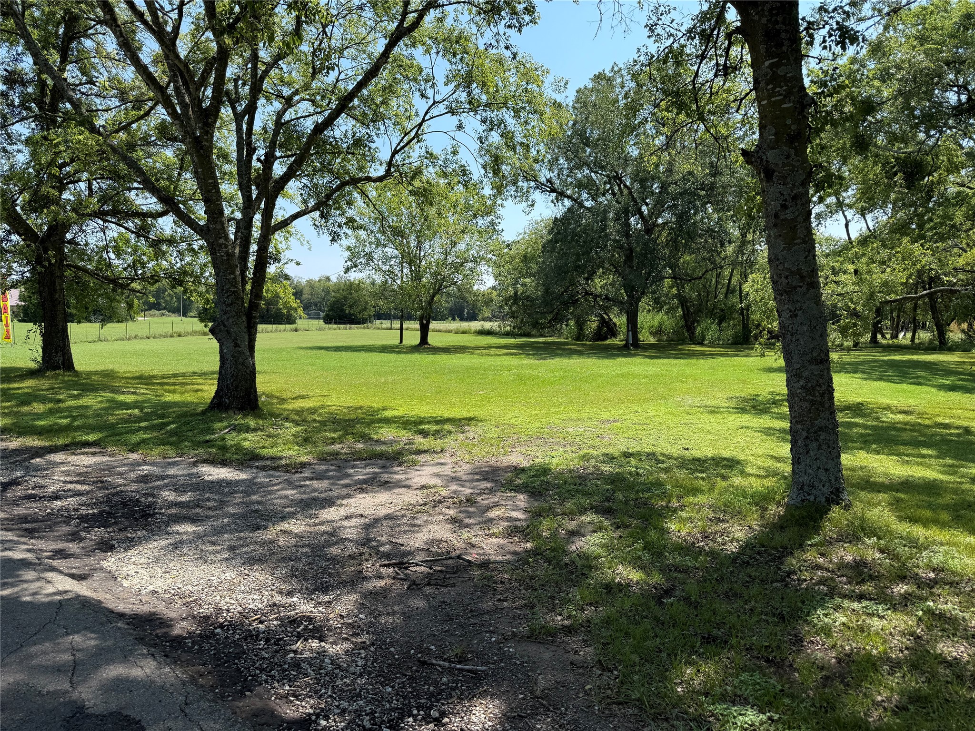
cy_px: 366
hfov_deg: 71.6
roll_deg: +0.1
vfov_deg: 56.8
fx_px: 676
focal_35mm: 24
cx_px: 488
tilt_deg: -3.6
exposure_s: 1/2000
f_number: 1.78
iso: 80
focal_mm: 6.76
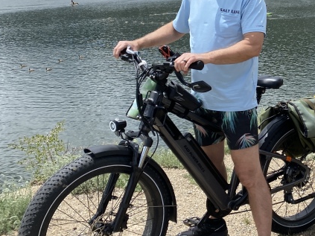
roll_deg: +0.4
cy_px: 50
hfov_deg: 28.3
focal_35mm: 63
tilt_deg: -9.1
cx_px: 335
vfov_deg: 23.0
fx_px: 573
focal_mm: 4.25
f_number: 1.8
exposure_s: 1/3040
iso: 32
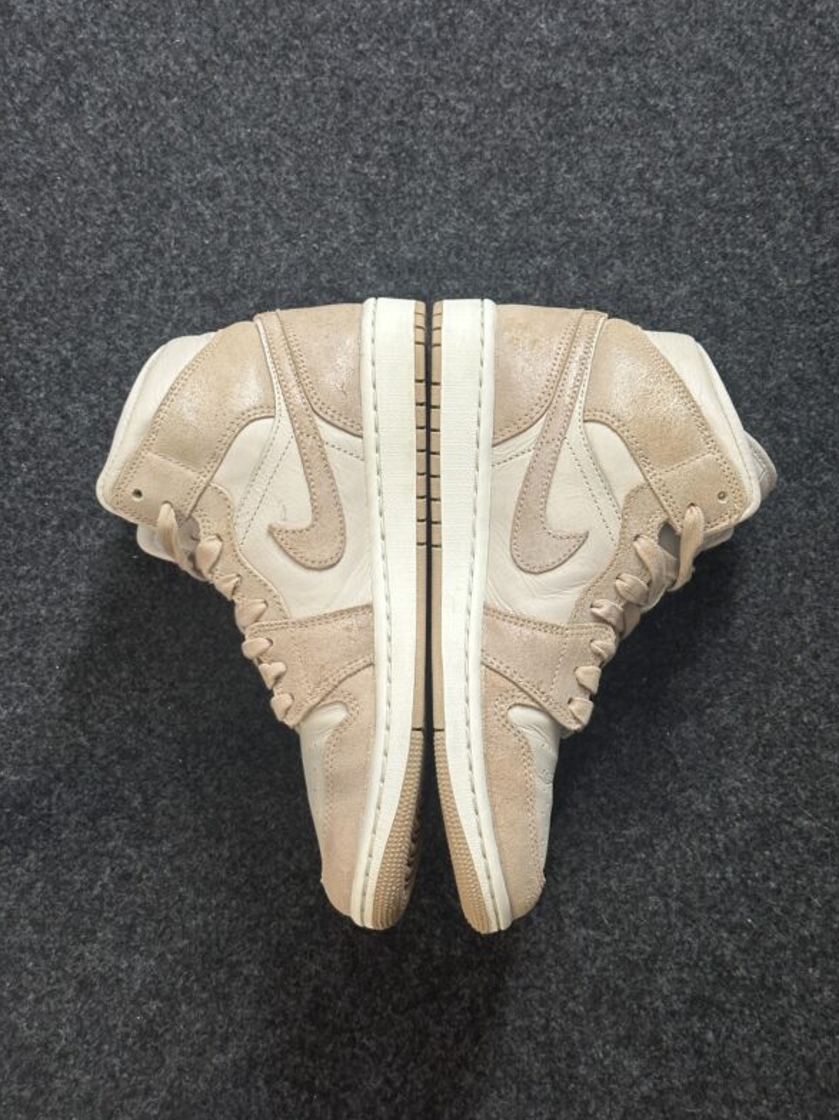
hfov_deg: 29.7
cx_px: 427
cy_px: 563
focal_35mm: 49
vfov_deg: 38.9
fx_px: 1584
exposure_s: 1/50
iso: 250
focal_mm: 6.86
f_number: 1.78
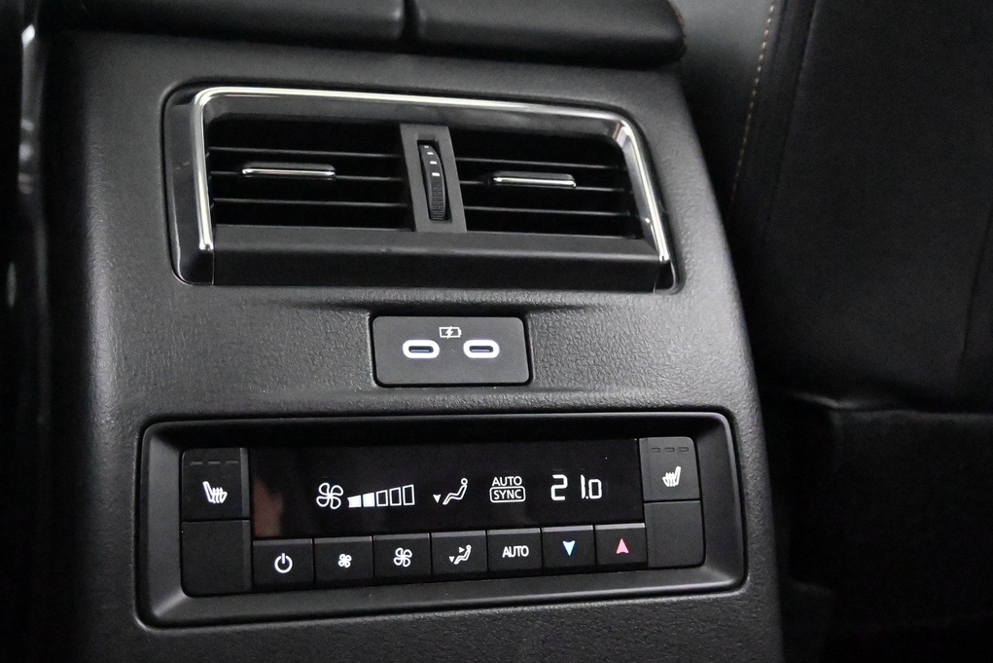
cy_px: 387
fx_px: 1280
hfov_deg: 42.4
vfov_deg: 29.0
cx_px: 465
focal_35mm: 46
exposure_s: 1/30
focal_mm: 19.5
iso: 22800
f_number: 3.8
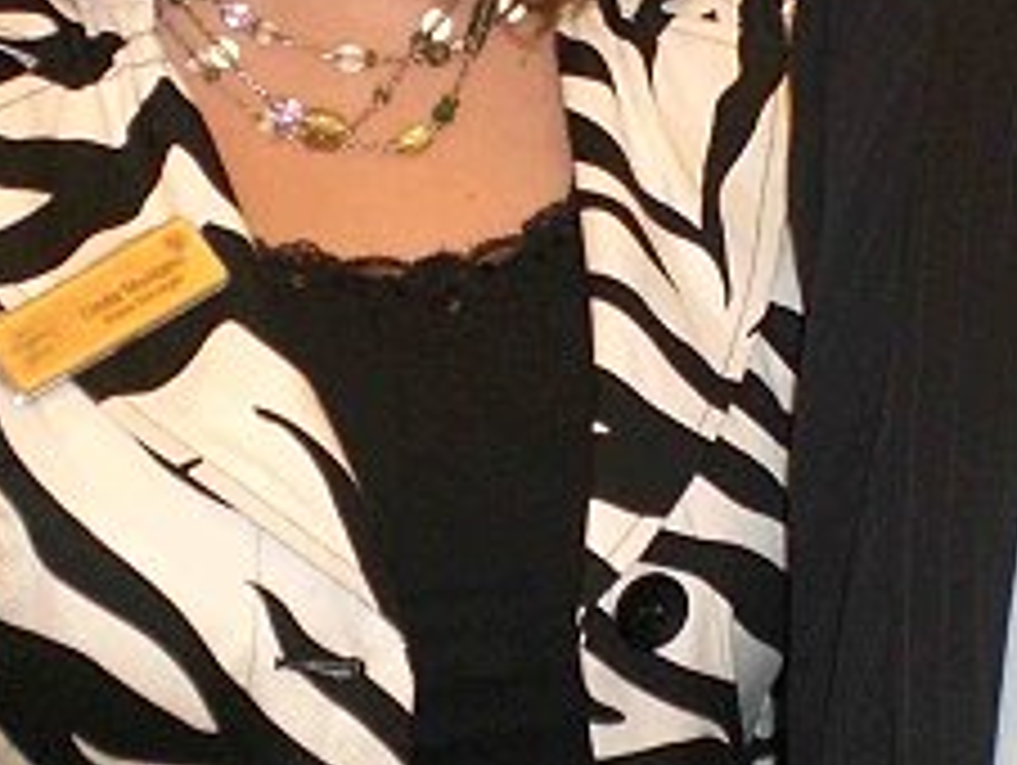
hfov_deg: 17.3
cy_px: -86
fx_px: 3294
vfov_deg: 13.0
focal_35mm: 112
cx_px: 875
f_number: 3.1
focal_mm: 6.3
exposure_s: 1/60
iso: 200
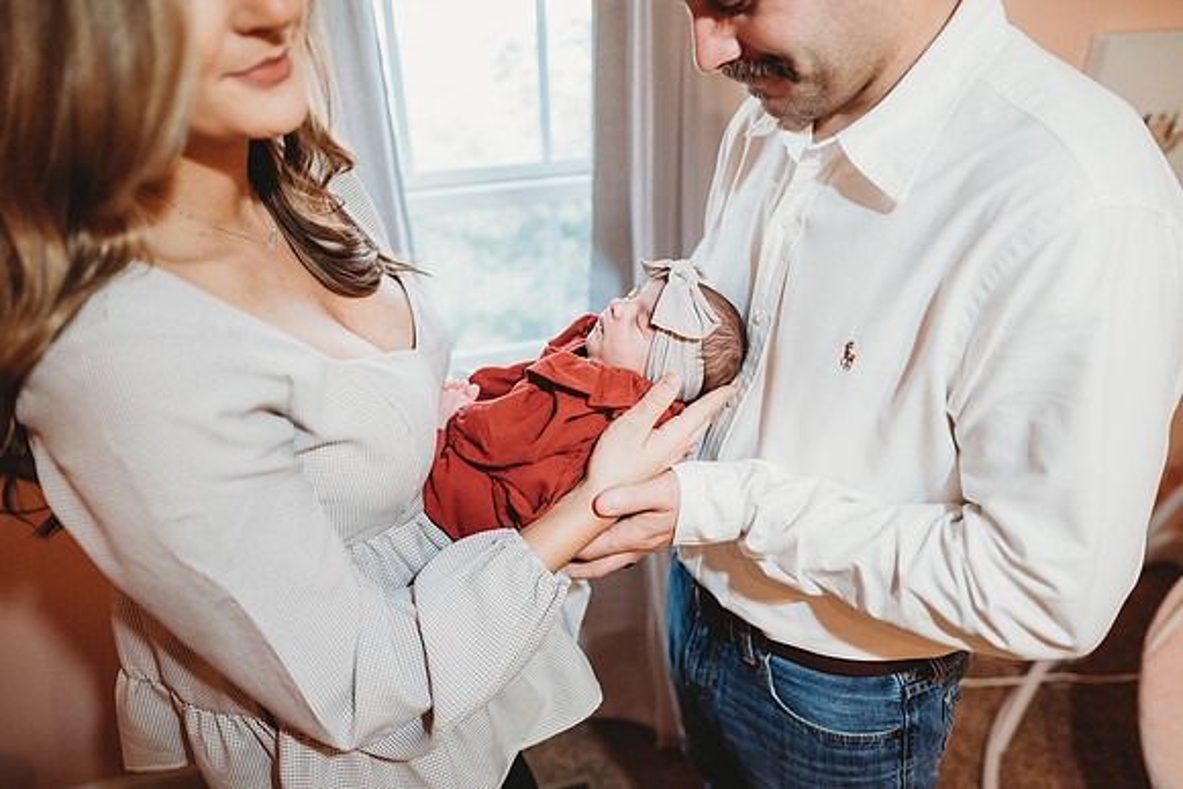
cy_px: 394
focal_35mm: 24
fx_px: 789
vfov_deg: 53.2
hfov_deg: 73.7
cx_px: 592
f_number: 1.8
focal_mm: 24
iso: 1600
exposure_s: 1/160
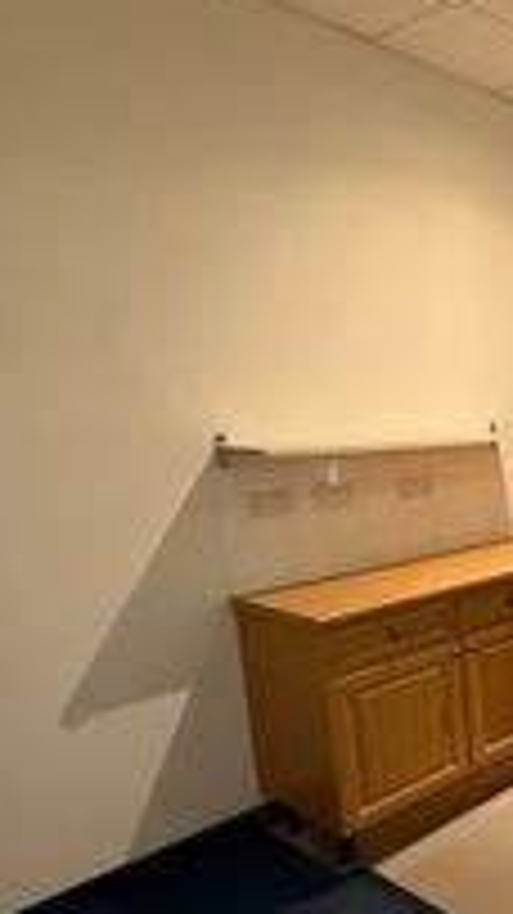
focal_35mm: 30
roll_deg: +2.1
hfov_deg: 28.1
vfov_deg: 64.1
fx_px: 726
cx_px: 742
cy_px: 509
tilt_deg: -7.8
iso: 500
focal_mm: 2.22
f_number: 2.2
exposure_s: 1/50
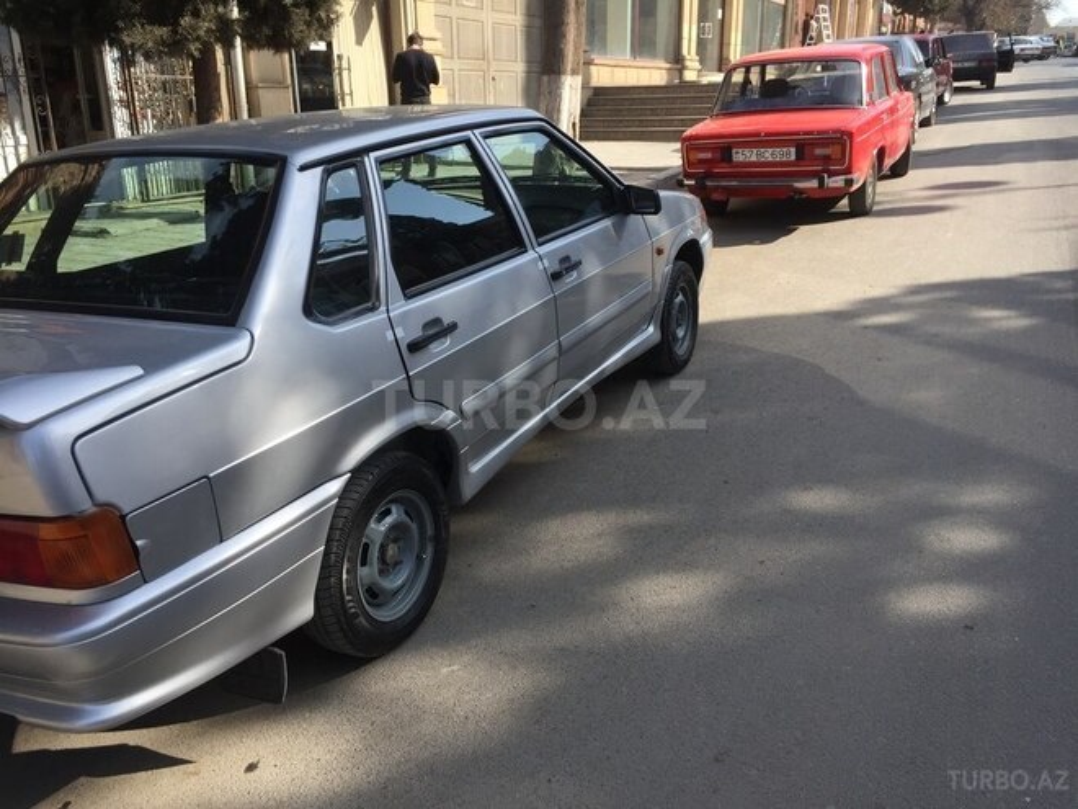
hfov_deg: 61.7
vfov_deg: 48.2
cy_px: 404
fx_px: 903
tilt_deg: -16.3
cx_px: 539
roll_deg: +1.8
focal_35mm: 29
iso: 32
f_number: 2.2
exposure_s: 1/964
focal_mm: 4.15
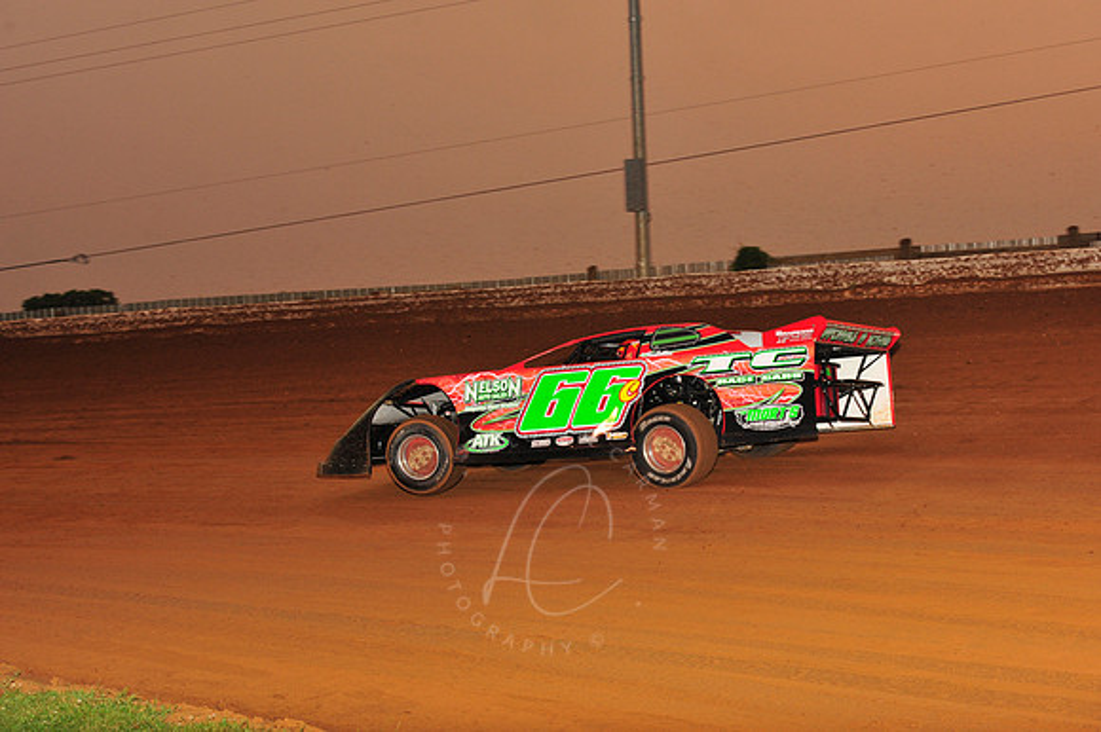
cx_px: 550
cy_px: 366
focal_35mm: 80
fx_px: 2445
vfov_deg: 17.0
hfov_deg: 25.4
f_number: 7.1
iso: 1250
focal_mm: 80
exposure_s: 1/320
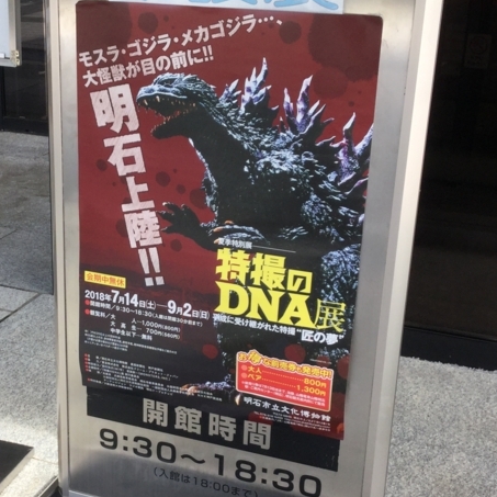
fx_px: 1007
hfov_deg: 27.4
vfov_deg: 27.7
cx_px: 138
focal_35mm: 62
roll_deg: -2.9
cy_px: 296
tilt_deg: -23.0
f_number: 2.4
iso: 25
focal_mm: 3.3
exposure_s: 1/184
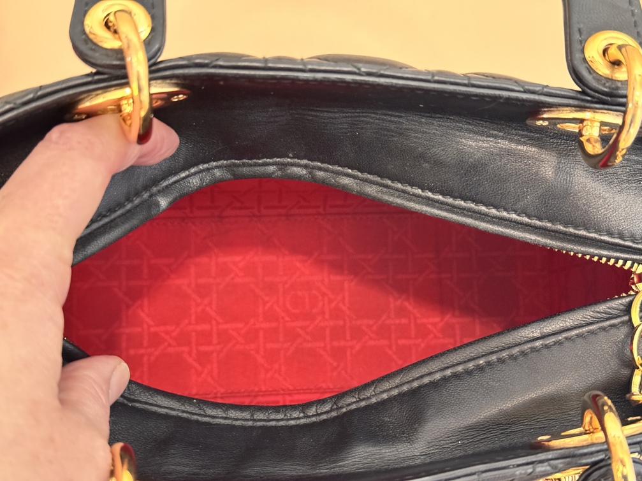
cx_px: 321
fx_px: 890
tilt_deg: -62.3
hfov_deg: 39.7
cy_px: 240
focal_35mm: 48
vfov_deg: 30.3
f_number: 1.78
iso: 500
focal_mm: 6.76
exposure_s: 1/33
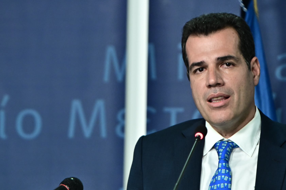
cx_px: 179
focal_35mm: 410
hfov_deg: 5.0
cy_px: 88
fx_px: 3257
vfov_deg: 3.4
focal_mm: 200
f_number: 3.5
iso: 2500
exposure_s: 1/320
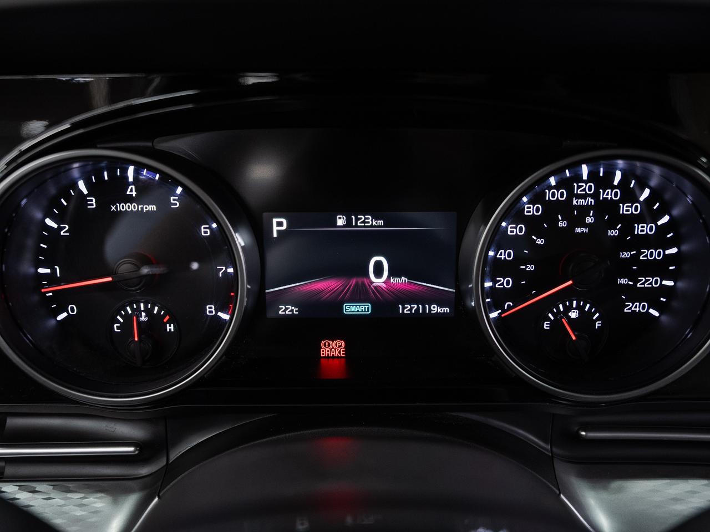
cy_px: 266
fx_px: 578
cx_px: 364
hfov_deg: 63.1
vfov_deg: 49.5
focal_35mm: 28
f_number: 3.5
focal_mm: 25.8
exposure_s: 1/50
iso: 640
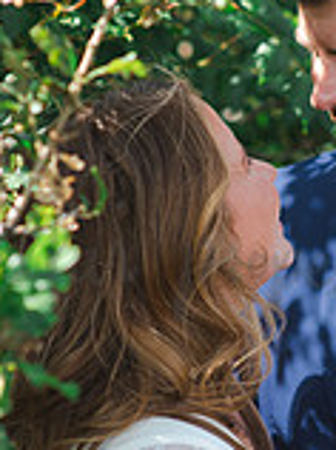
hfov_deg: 6.3
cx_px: 309
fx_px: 3024
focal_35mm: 233
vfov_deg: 8.5
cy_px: 256
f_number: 2.5
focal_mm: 85
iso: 100
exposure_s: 1/250
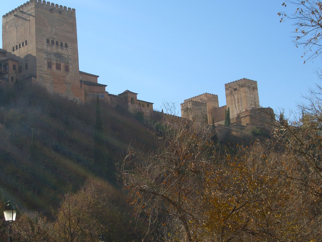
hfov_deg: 25.3
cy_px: 120
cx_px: 152
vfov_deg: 19.1
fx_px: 716
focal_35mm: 77
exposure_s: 1/320
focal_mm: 14.2
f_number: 5.6
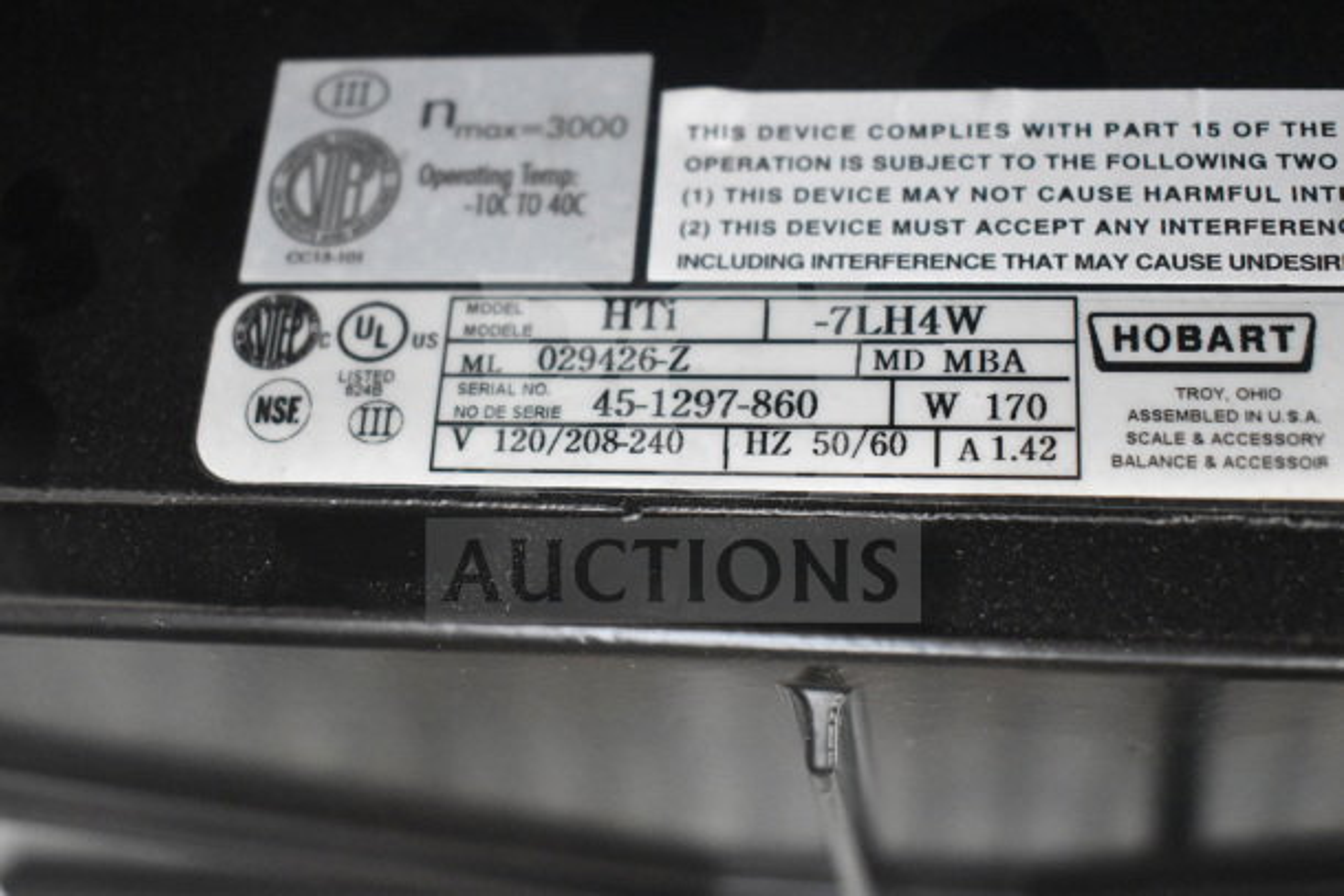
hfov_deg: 38.9
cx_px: 672
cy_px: 448
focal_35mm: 51
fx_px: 1904
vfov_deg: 26.5
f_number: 4.5
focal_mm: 34
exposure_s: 1/60
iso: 6400
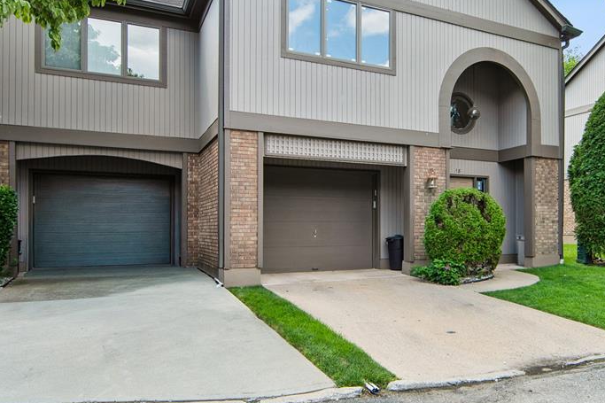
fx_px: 353
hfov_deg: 80.1
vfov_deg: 58.0
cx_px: 368
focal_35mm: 21
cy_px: 130
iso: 400
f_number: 8
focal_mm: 14
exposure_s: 1/200
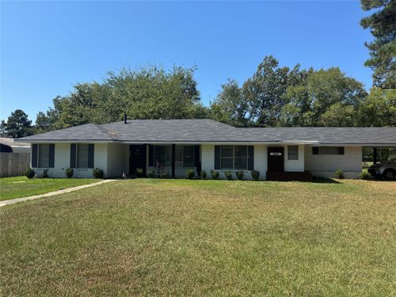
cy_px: 148
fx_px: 275
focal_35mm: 24
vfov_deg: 56.8
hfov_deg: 71.6
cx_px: 198
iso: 80
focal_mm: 6.76
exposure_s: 1/3247
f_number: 1.78
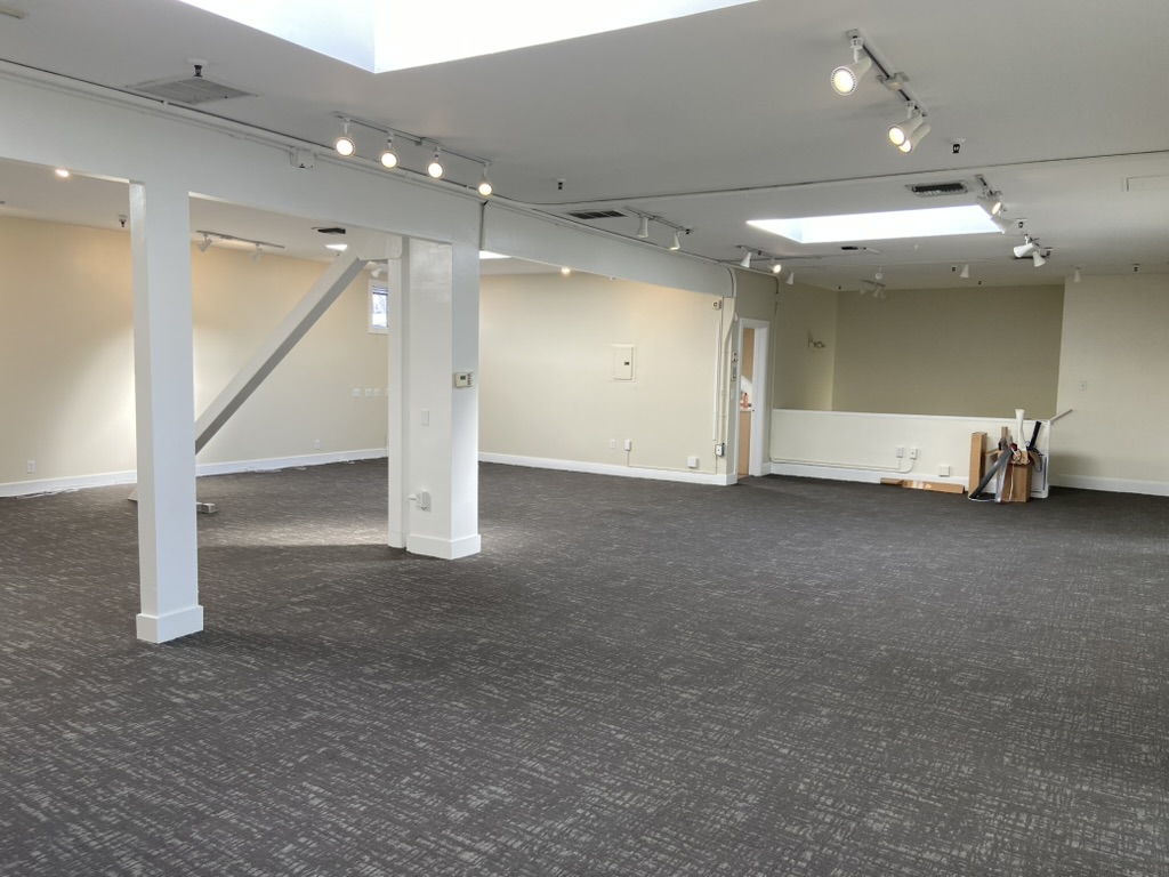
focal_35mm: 26
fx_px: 878
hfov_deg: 67.3
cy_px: 438
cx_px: 584
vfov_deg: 53.1
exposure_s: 1/121
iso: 50
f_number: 1.8
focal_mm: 4.25
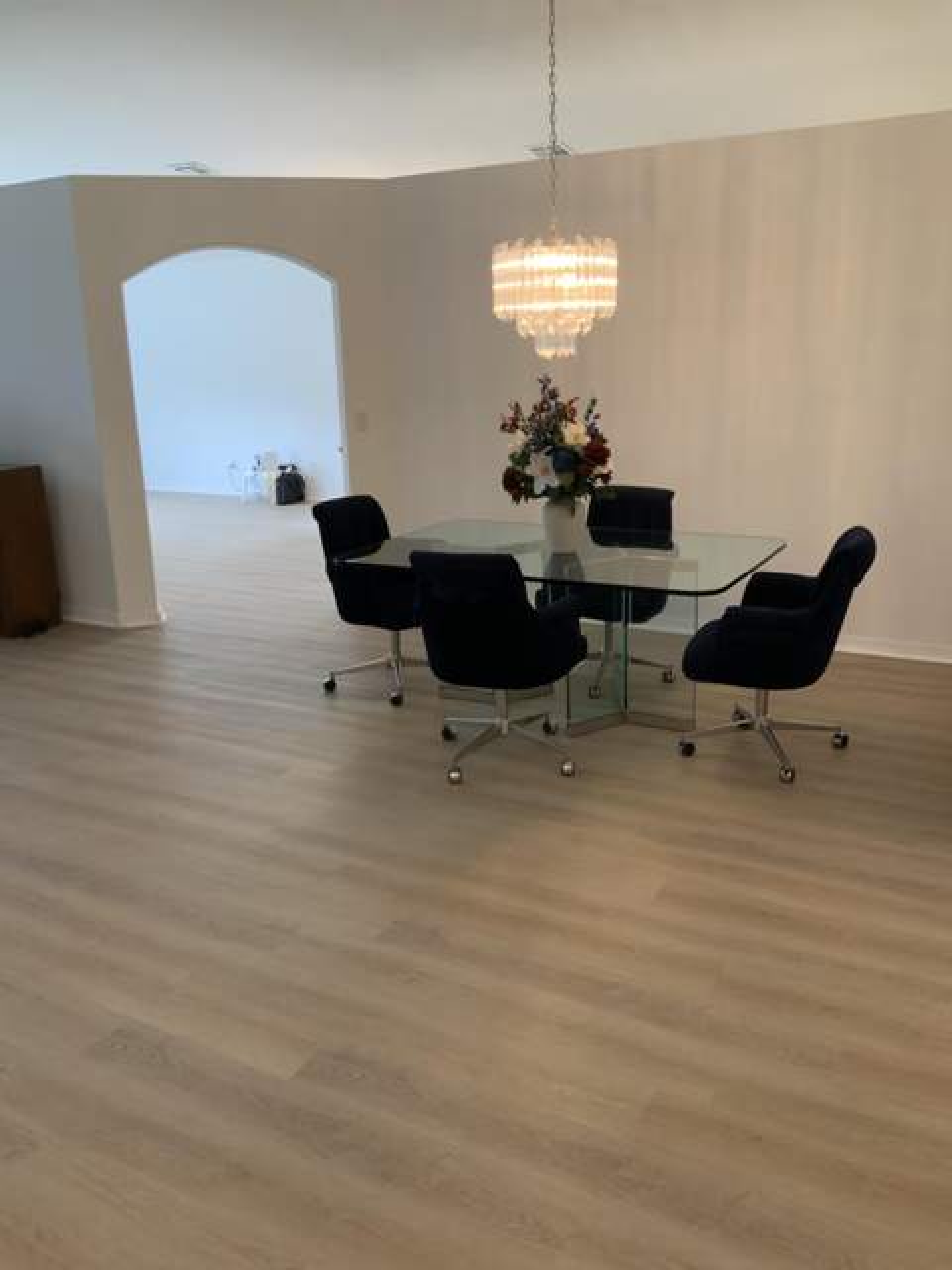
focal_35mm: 29
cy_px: 635
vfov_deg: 61.7
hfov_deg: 48.2
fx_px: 1063
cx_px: 476
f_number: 1.8
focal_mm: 3
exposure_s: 1/60
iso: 100
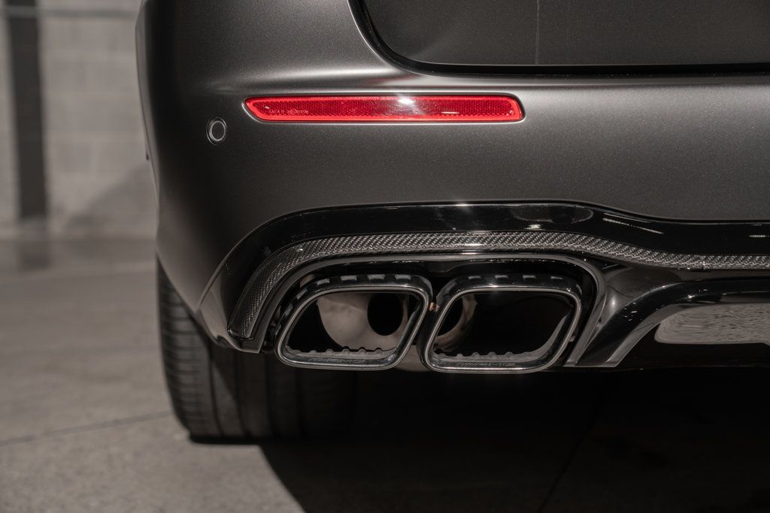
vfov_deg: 21.6
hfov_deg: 31.9
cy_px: 256
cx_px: 385
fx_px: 1348
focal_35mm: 63
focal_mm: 63
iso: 200
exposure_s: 1/50
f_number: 4.5
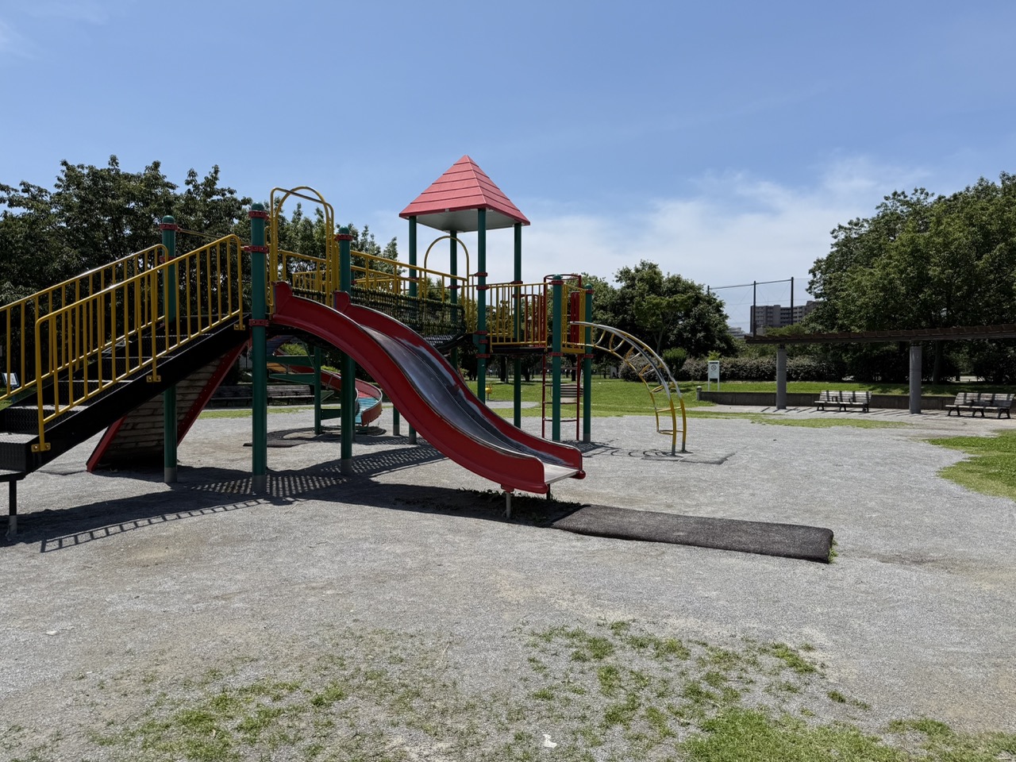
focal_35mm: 24
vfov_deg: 56.8
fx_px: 704
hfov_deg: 71.6
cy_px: 381
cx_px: 508
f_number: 1.78
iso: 80
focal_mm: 6.76
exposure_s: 1/6173
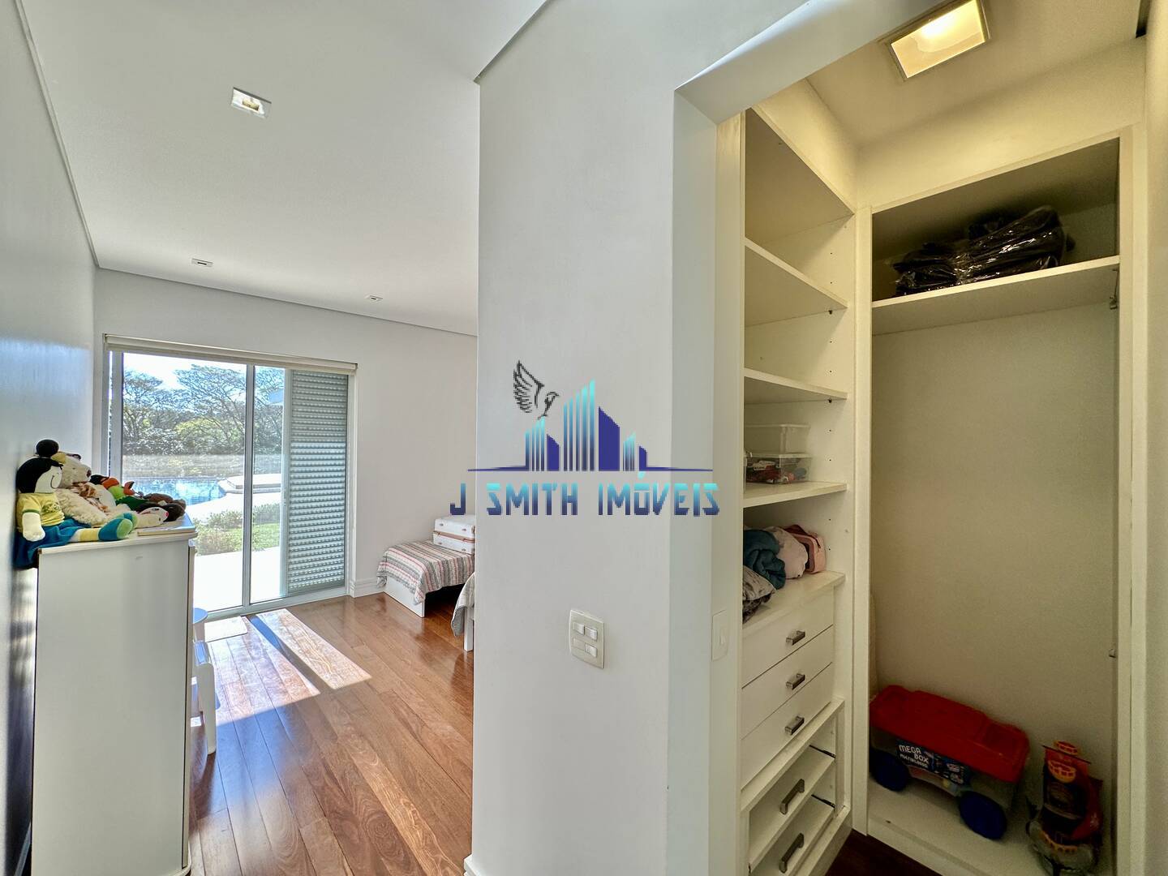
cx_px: 584
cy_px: 438
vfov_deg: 85.7
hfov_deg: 102.1
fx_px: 472
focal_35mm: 14
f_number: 2.2
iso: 50
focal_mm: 2.22
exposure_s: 1/120
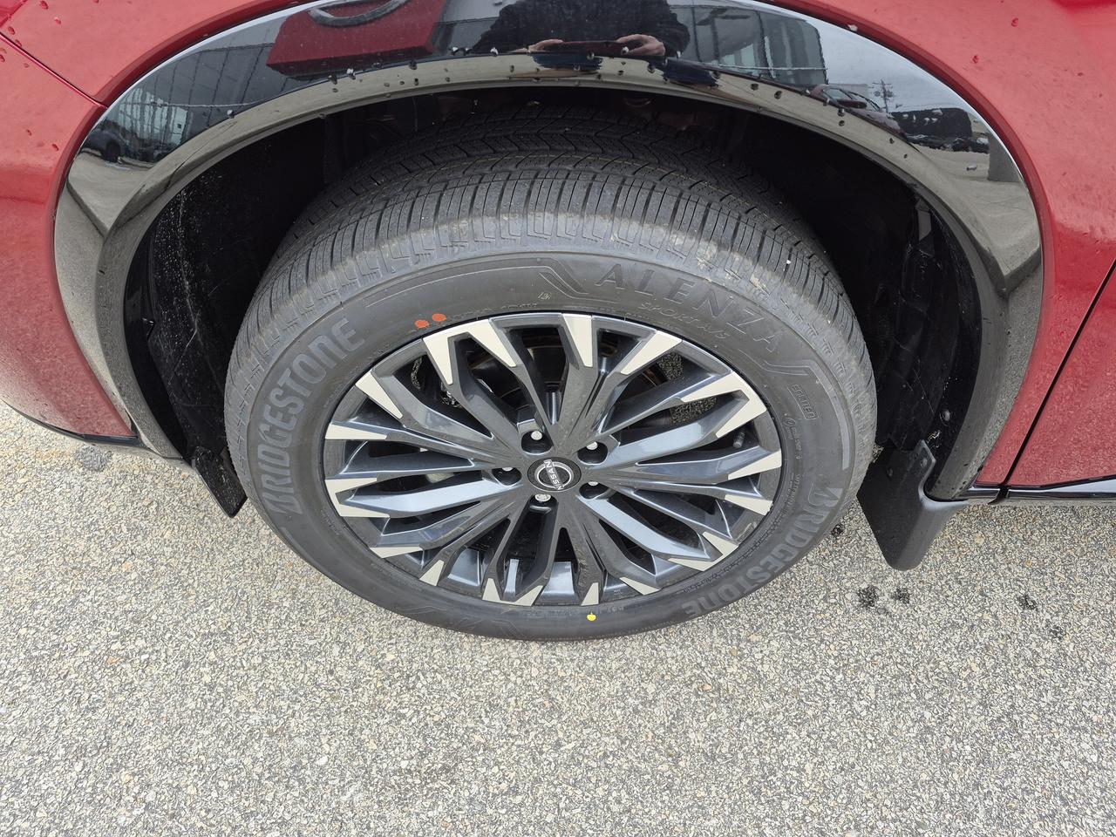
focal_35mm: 23
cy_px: 418
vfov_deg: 58.9
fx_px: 742
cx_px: 558
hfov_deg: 73.9
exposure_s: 1/180
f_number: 1.8
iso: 50
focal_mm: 5.4
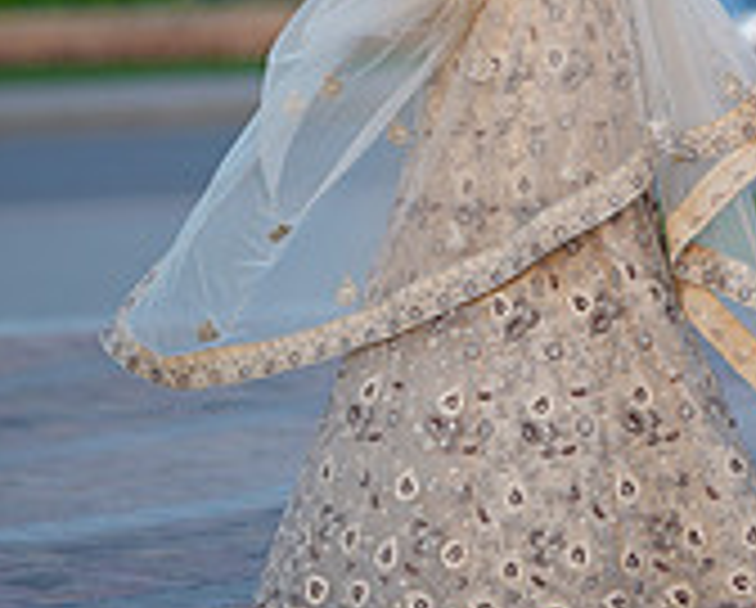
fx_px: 6164
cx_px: 646
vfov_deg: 5.6
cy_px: -369
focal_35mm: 275
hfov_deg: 7.0
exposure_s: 1/400
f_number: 1.4
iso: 80
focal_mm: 85
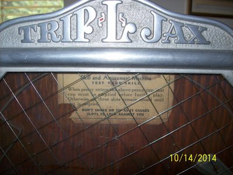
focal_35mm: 36
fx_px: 242
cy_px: 88
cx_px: 116
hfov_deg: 51.4
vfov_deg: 39.7
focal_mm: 6
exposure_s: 1/64
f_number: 2.7
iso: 80
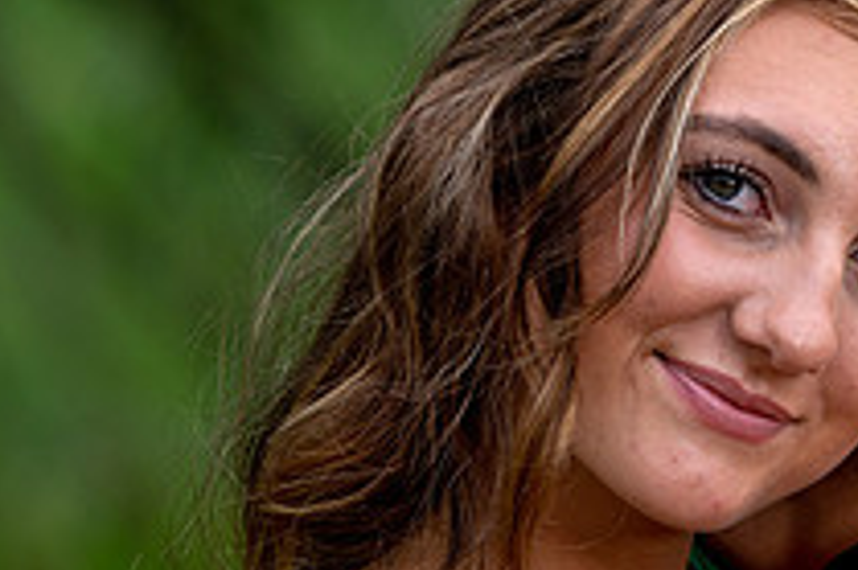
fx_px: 13241
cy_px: 429
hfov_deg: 3.7
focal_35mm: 556
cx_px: 850
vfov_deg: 2.5
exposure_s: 1/250
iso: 100
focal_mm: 200
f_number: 4
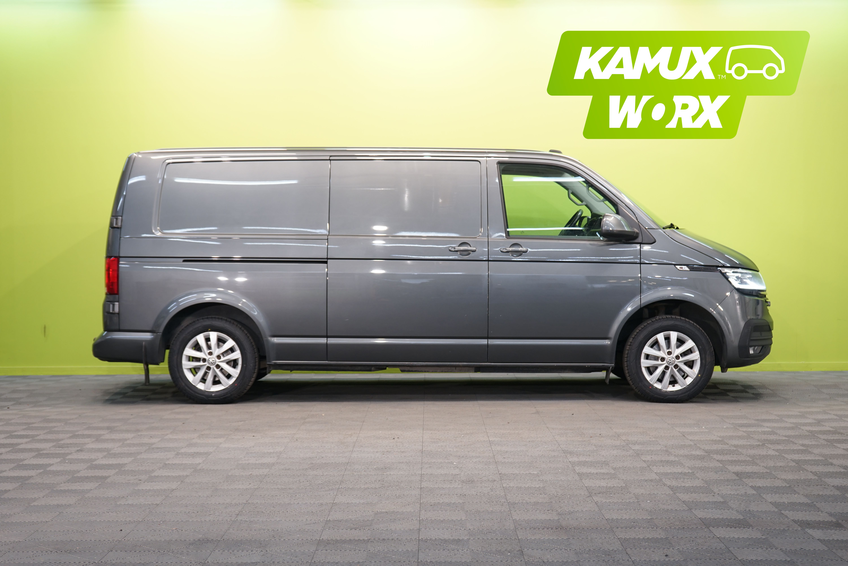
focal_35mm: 57
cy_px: 283
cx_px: 424
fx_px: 1343
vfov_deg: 23.8
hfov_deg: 35.1
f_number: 5.6
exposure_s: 1/20
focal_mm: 57
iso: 400
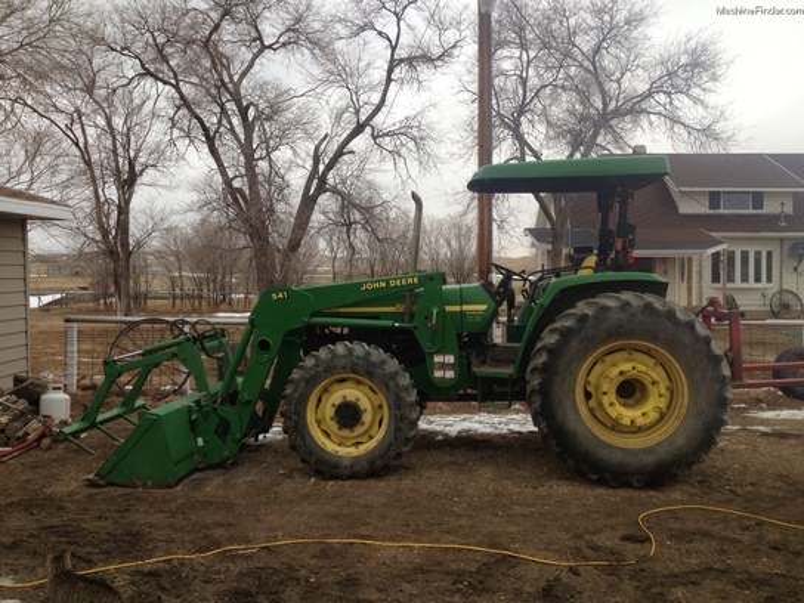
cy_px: 302
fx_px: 813
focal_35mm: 35
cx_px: 402
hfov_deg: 52.6
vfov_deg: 40.7
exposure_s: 1/323
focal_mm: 4.28
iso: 50
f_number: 2.4
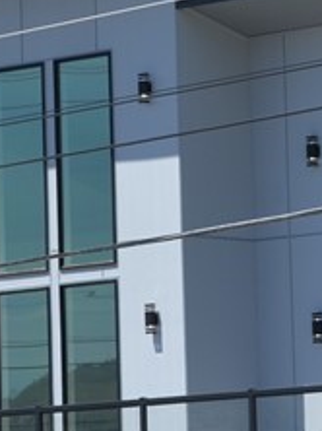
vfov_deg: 6.1
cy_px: 119
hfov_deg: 4.6
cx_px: 313
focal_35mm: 325
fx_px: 4039
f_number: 8
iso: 110
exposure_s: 1/250
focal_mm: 46
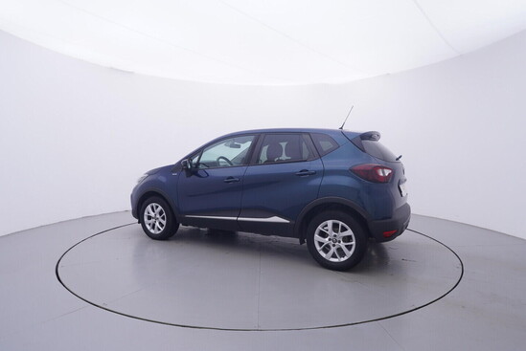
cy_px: 176
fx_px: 329
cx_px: 263
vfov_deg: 56.2
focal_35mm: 22
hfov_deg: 77.3
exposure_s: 1/80
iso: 200
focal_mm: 15
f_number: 5
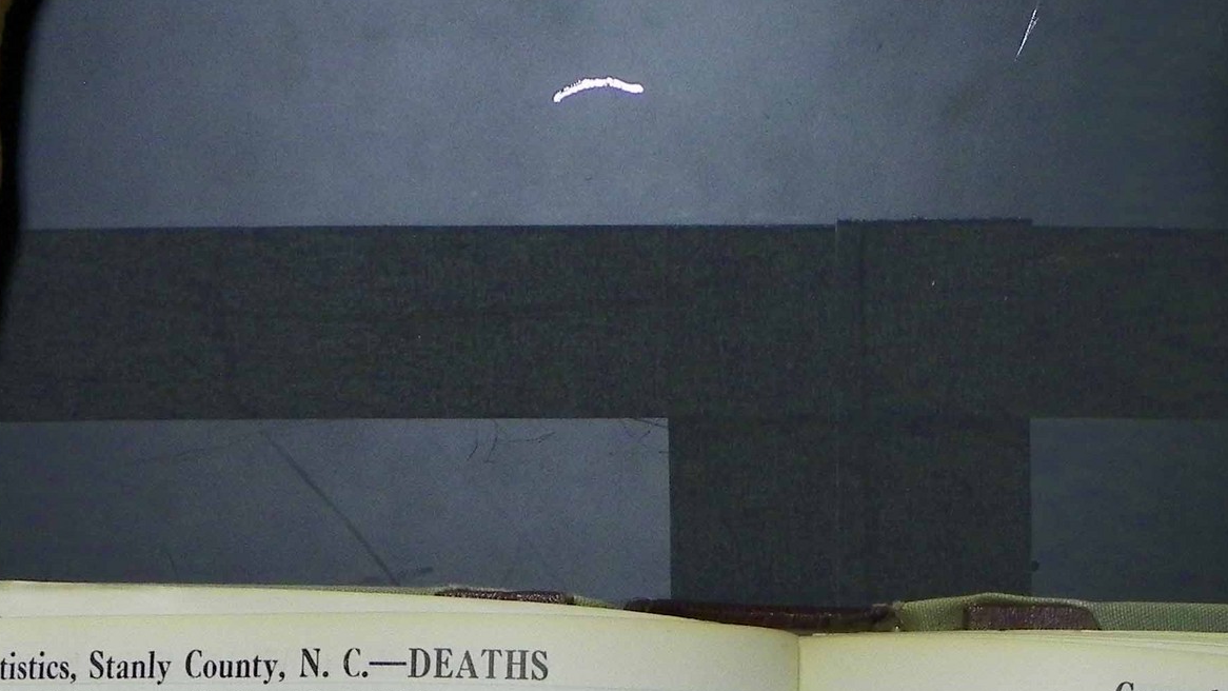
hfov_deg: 30.9
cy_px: 867
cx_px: 751
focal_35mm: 68
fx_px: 2214
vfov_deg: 16.8
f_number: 2.8
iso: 100
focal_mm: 4.6
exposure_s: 1/30
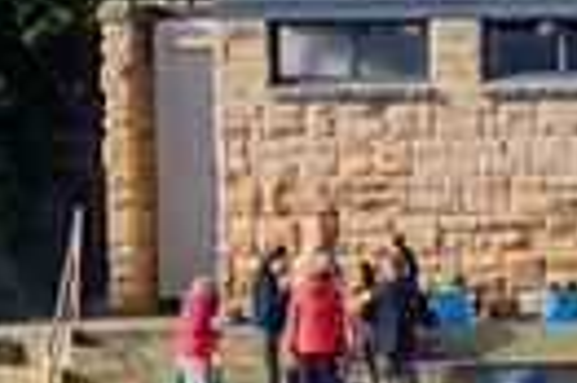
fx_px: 53082
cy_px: 605
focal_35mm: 3316
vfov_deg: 0.4
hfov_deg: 0.6
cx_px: 907
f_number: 5.6
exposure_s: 1/2000
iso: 280
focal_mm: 500
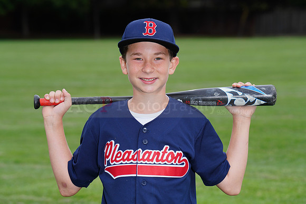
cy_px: 102
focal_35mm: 186
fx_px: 1581
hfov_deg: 11.1
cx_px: 153
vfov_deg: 7.4
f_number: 9
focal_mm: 186
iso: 200
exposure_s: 1/250
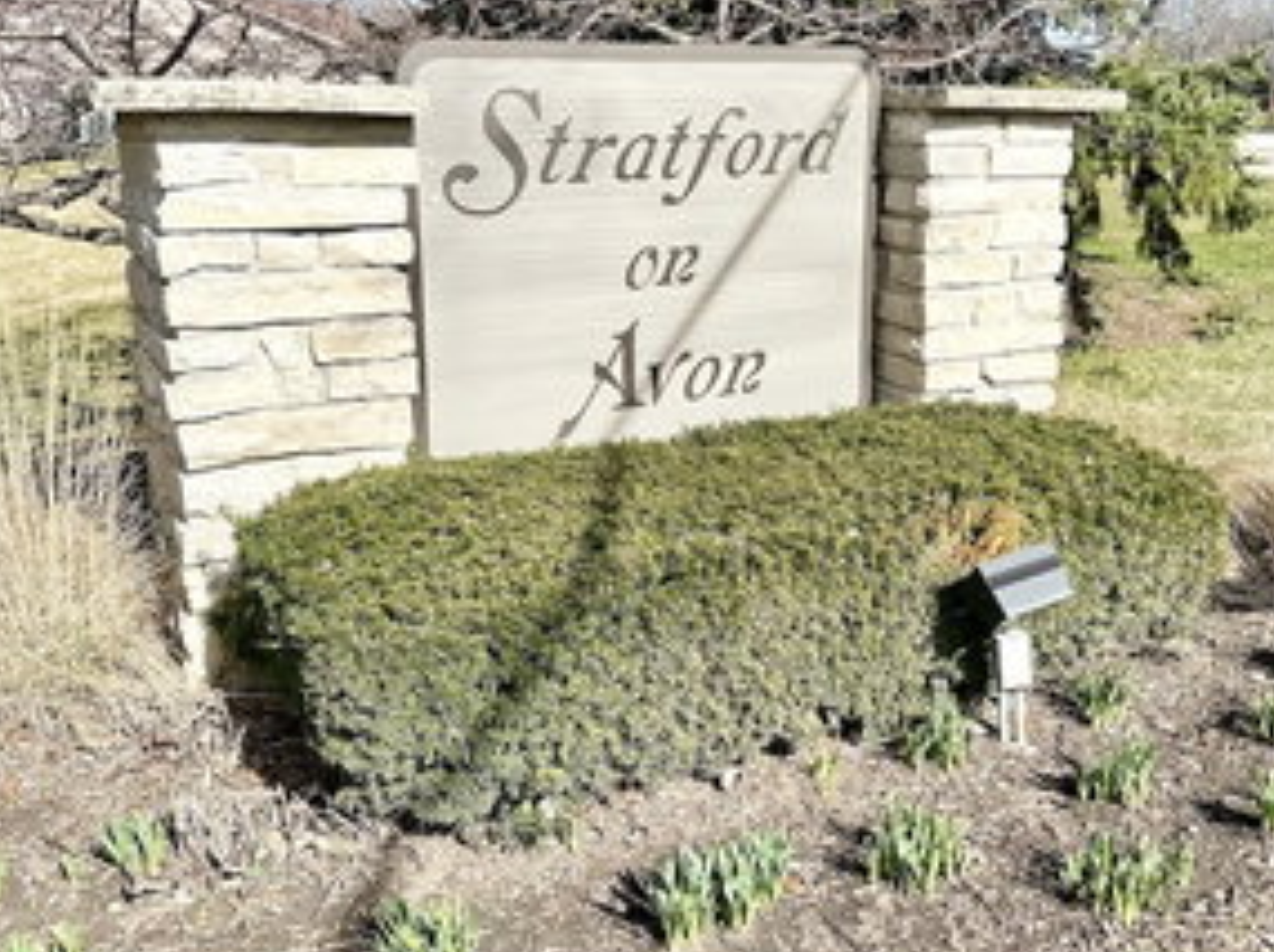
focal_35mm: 36
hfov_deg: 51.3
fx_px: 1323
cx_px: 717
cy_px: 340
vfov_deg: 39.2
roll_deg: +0.3
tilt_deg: -11.2
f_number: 1.78
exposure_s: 1/5525
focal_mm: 6.86
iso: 80
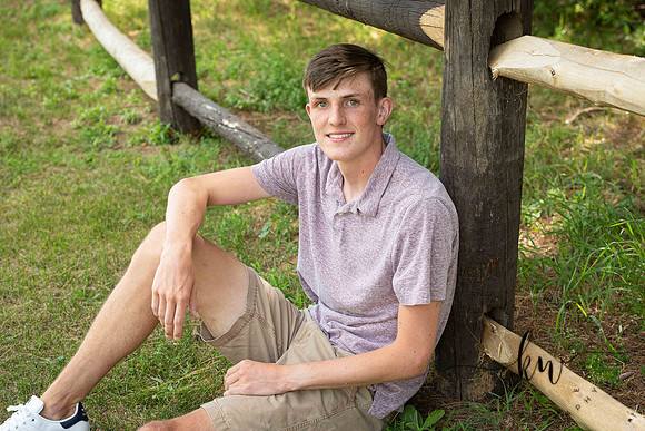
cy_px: 216
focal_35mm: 78
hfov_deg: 26.0
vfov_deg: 17.5
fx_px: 1398
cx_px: 322
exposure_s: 1/200
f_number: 5.6
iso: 400
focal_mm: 78
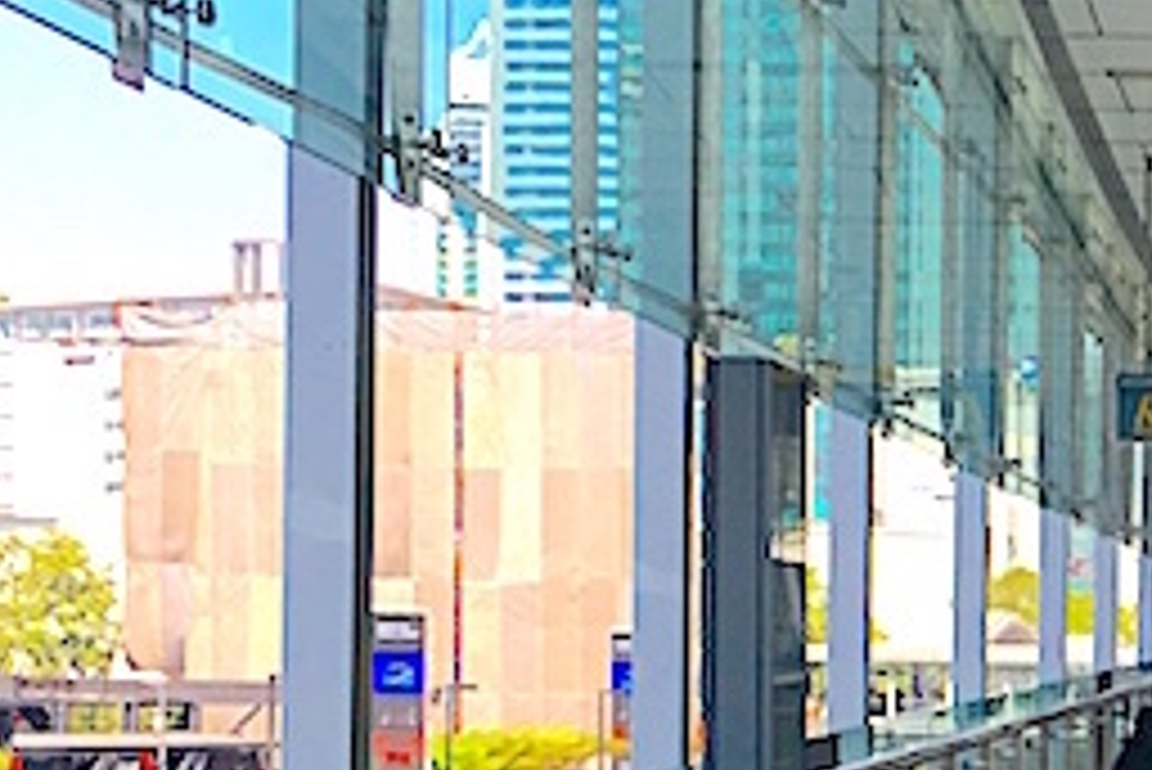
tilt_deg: -2.2
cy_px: 867
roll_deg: -0.6
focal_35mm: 106
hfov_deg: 18.1
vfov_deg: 12.7
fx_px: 3394
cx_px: 1462
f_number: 2.2
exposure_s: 1/557
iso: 25
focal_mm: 4.15
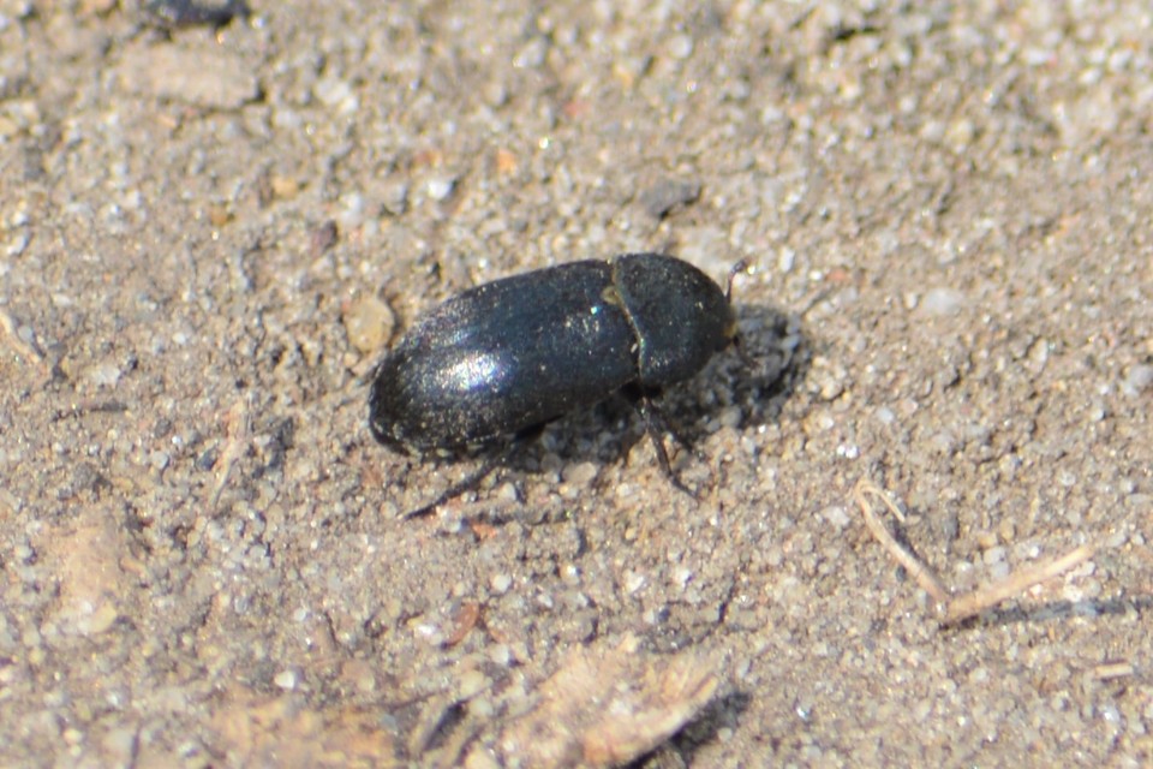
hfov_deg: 4.6
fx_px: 14411
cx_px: 576
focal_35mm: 450
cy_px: 384
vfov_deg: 3.1
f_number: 8
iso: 100
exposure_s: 1/200
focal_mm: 300
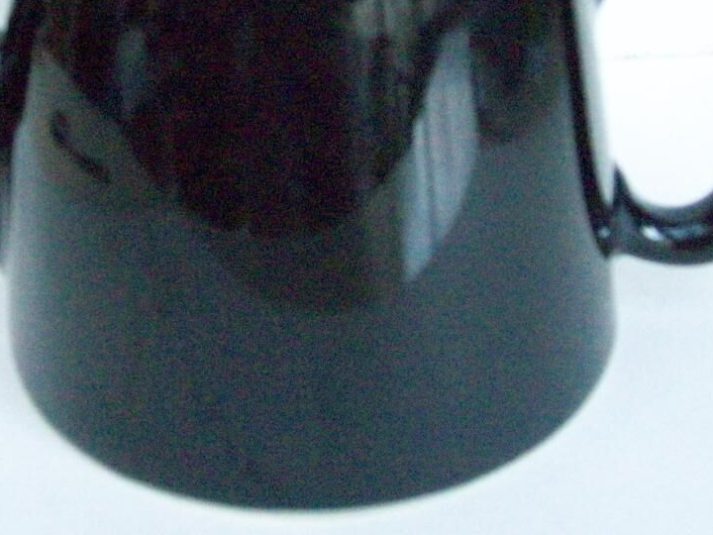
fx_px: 1318
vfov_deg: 22.7
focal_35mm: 64
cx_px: 265
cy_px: 123
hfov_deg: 30.1
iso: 800
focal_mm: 6
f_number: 2.7
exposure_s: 1/69.7
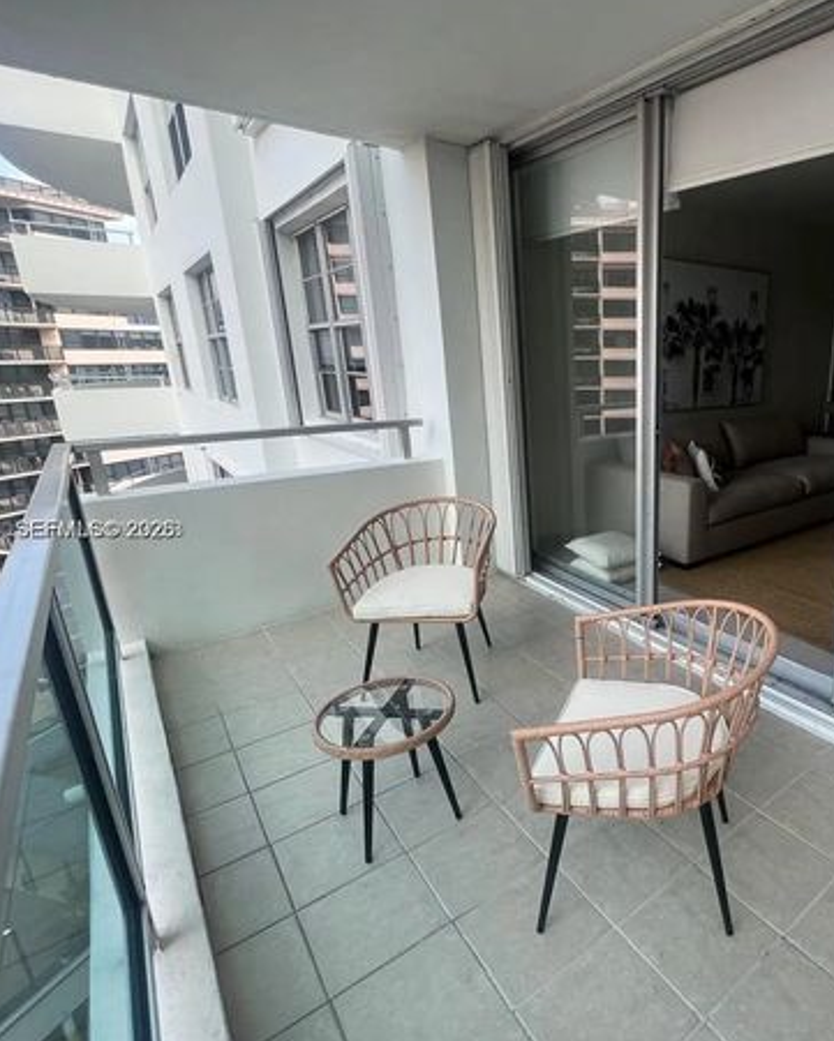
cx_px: 626
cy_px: 531
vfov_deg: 86.3
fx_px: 555
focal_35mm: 18
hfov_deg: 69.0
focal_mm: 1.57
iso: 32
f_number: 1.8
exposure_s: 1/256
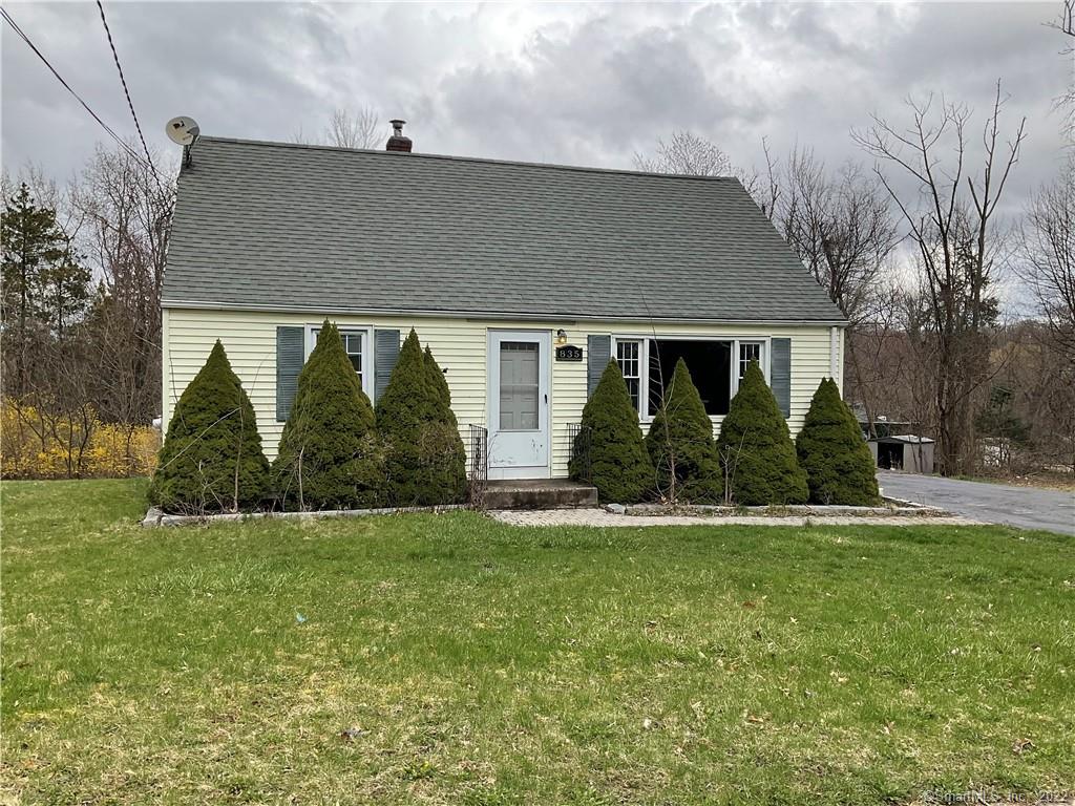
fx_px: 901
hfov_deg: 61.7
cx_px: 538
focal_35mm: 29
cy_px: 403
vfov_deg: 48.2
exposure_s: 1/1221
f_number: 1.8
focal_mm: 3
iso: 16
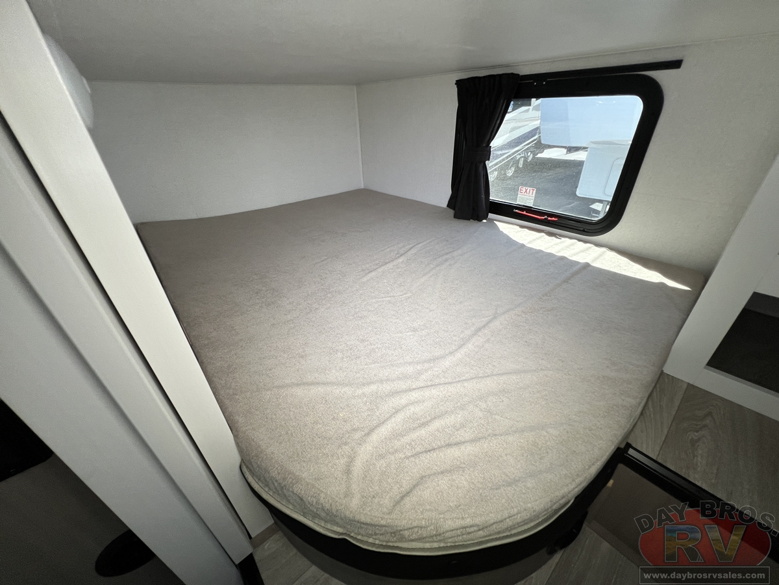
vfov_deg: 89.9
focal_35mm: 13
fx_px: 293
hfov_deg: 106.2
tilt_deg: -31.4
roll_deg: +3.3
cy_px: 292
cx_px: 390
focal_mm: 1.57
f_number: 1.8
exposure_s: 1/99
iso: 64
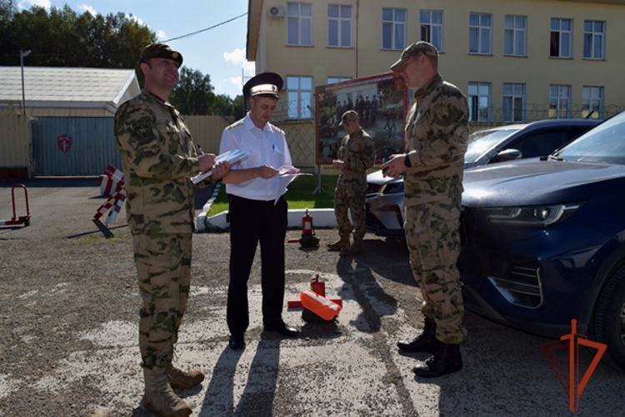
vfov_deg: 47.9
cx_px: 312
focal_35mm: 27
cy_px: 208
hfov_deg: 67.4
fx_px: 469
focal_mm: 18
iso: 100
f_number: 11
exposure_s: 1/200
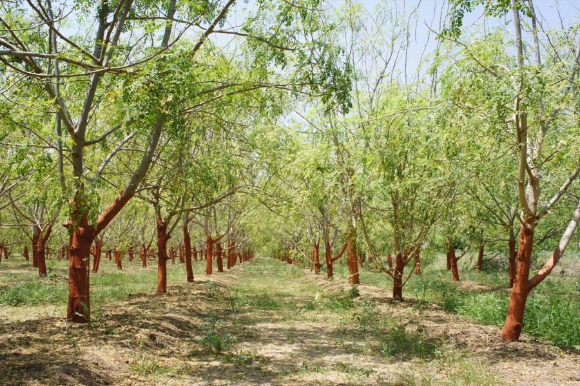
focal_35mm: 33
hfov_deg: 57.2
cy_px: 193
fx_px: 531
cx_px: 290
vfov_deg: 39.9
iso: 200
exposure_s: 1/125
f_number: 11
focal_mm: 22
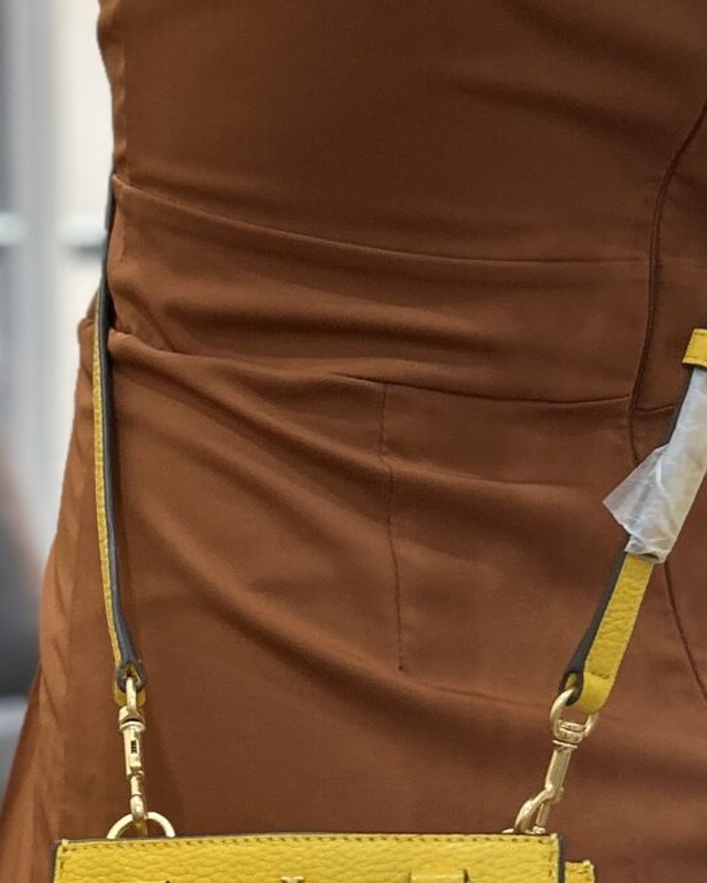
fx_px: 2589
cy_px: 678
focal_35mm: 99
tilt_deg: -11.3
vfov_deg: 19.2
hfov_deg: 15.5
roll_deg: -0.6
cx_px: 385
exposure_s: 1/50
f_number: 1.5
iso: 100
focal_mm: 5.7
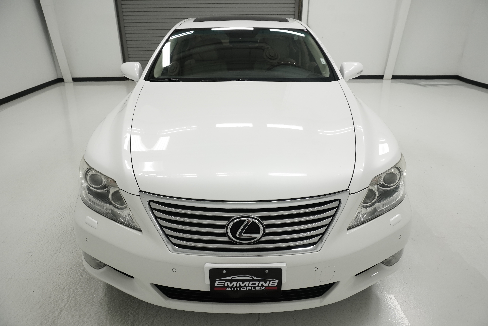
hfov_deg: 73.7
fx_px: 325
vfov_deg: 53.2
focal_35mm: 24
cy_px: 163
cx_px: 244
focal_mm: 16
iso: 400
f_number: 5.6
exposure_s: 1/200
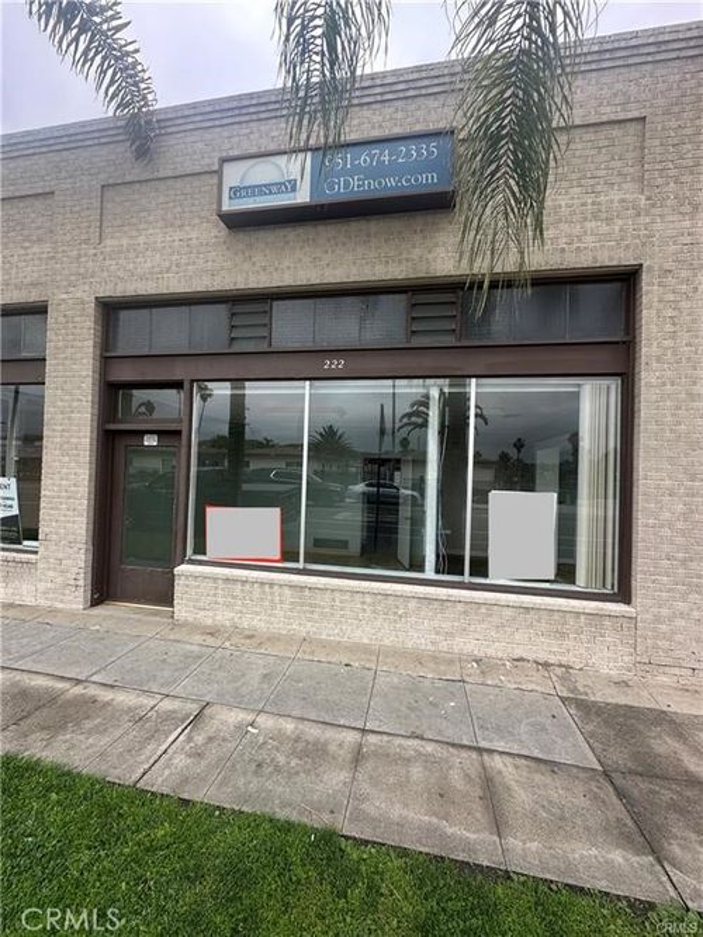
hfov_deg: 85.7
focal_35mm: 14
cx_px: 352
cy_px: 468
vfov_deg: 102.1
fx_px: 379
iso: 40
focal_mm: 2.22
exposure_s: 1/378
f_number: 2.2
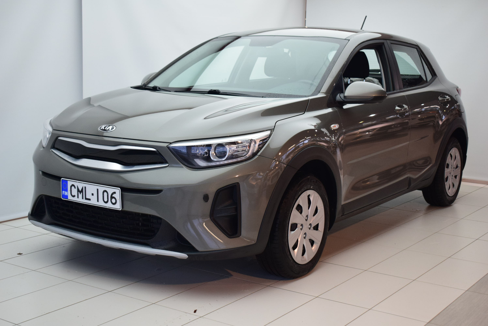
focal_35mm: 52
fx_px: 712
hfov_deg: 37.8
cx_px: 244
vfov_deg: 25.8
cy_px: 163
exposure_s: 1/200
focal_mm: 35
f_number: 4.5
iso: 1600
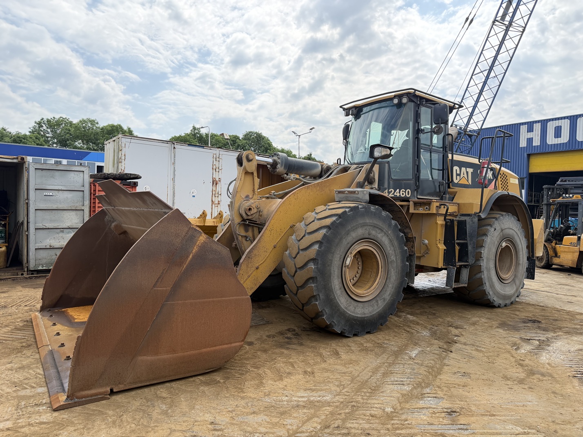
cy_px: 218
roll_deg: -2.6
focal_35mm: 24
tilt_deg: -1.1
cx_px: 292
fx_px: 404
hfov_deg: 71.6
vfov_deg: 56.8
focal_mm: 6.76
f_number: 1.78
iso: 100
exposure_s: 1/2053
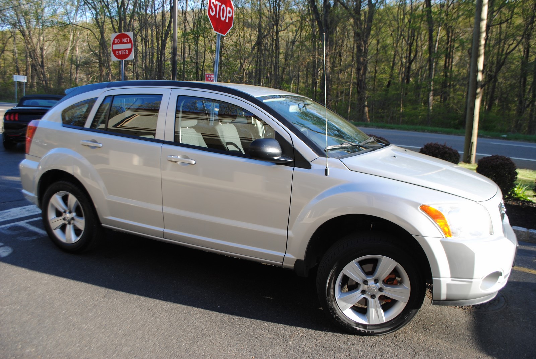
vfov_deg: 43.7
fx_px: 447
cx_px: 268
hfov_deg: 61.9
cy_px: 180
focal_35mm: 30
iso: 100
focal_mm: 20
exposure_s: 1/125
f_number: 5.6
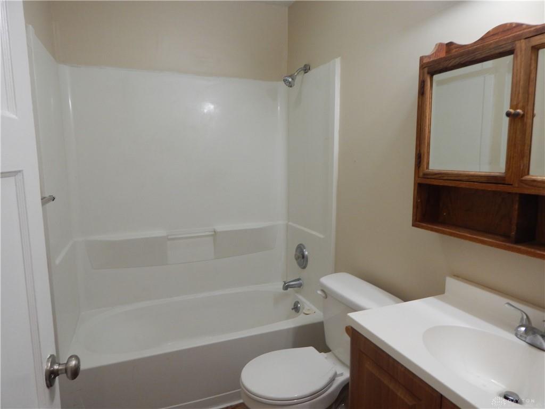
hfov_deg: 76.4
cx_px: 272
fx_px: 346
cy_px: 204
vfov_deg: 61.1
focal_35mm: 22
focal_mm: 4
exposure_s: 1/30
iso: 200
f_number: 3
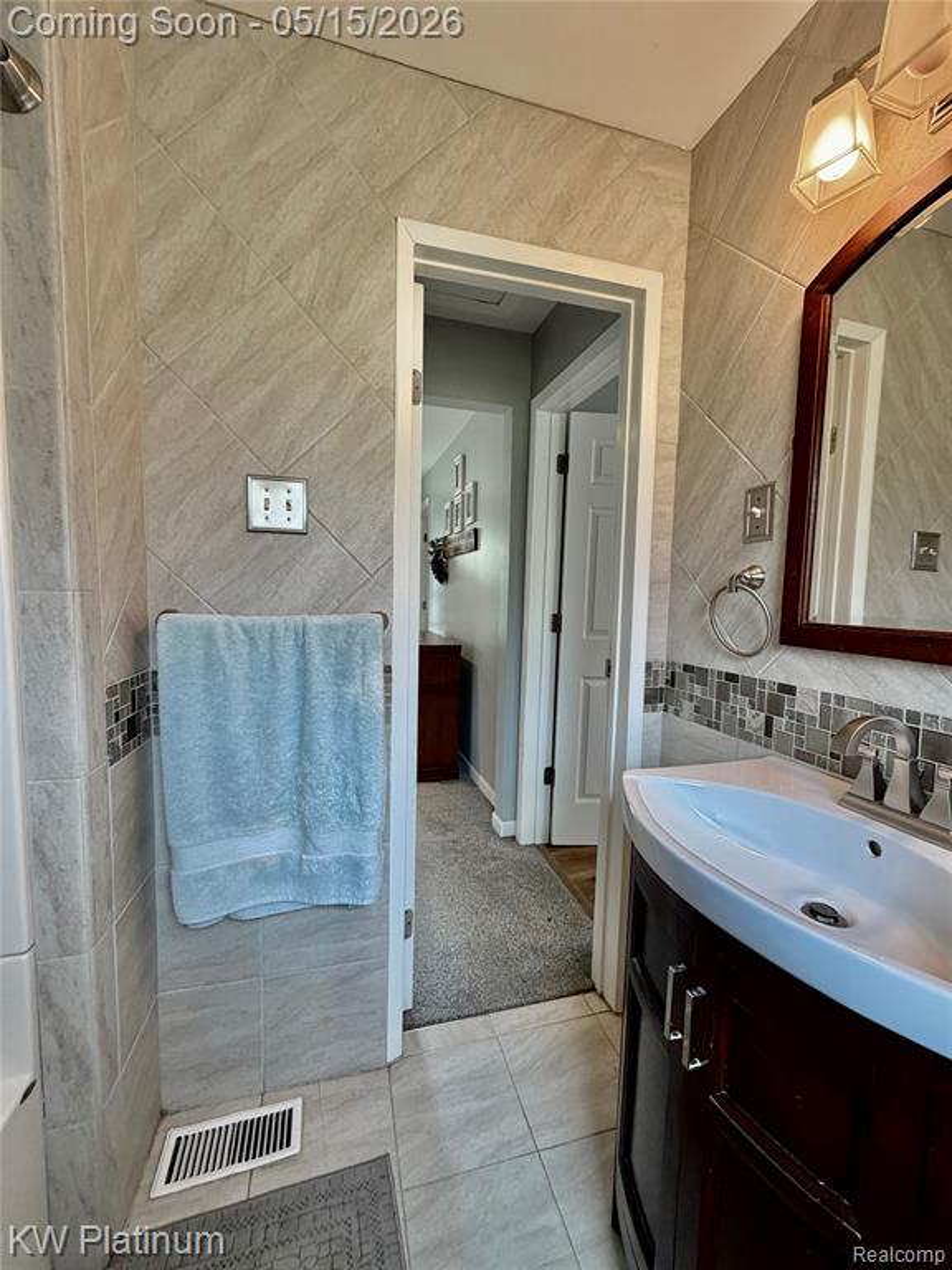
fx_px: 513
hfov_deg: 85.7
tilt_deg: -4.0
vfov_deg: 102.1
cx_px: 476
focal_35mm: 14
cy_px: 635
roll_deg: -1.8
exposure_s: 1/120
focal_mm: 2.22
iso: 200
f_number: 2.2
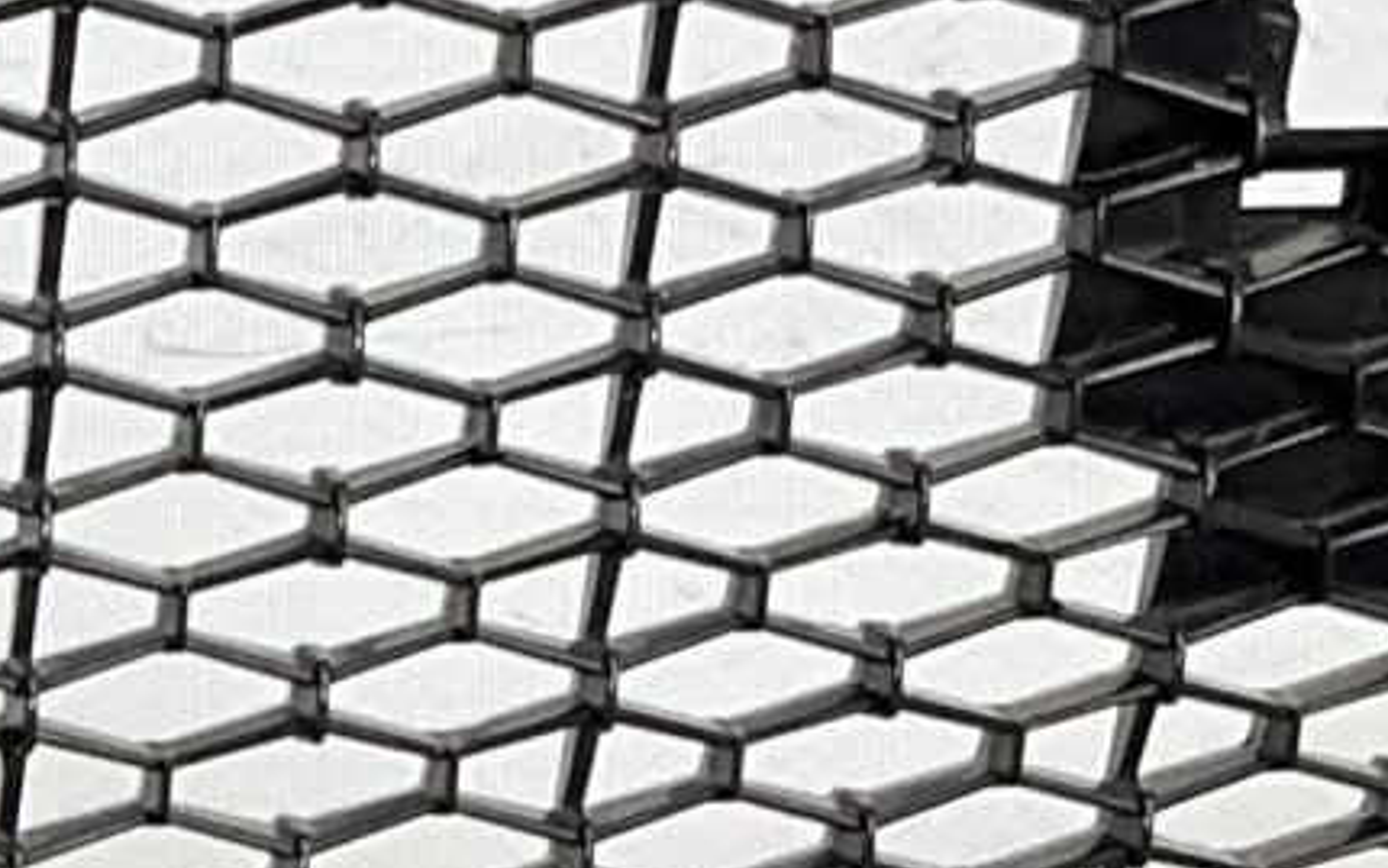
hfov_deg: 10.8
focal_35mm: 183
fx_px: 6924
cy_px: 1665
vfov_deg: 7.0
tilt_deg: -6.6
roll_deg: -1.6
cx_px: -1026
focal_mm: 3
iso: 32
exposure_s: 1/120
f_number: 1.8
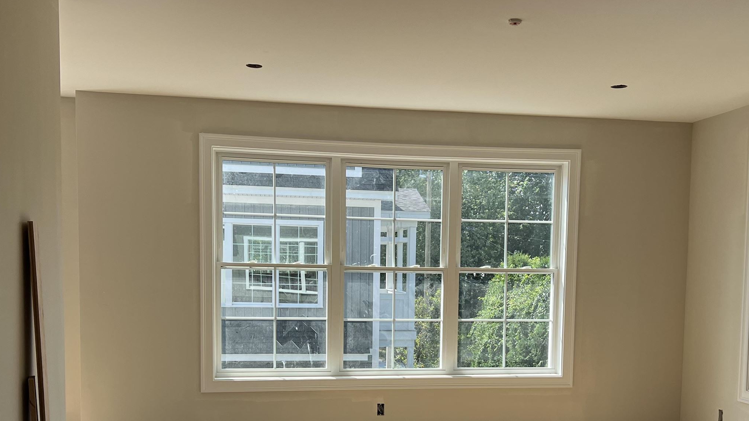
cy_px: 346
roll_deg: -1.5
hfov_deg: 47.3
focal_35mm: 43
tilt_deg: -4.8
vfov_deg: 27.1
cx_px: 416
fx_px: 854
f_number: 1.5
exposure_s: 1/932
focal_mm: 5.7
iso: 50
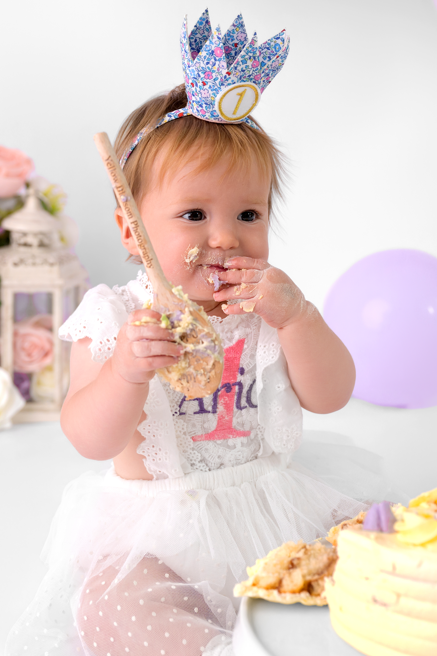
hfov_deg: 23.7
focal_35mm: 57
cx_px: 237
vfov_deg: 35.1
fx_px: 1039
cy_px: 302
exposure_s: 1/250
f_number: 4
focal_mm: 46
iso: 500
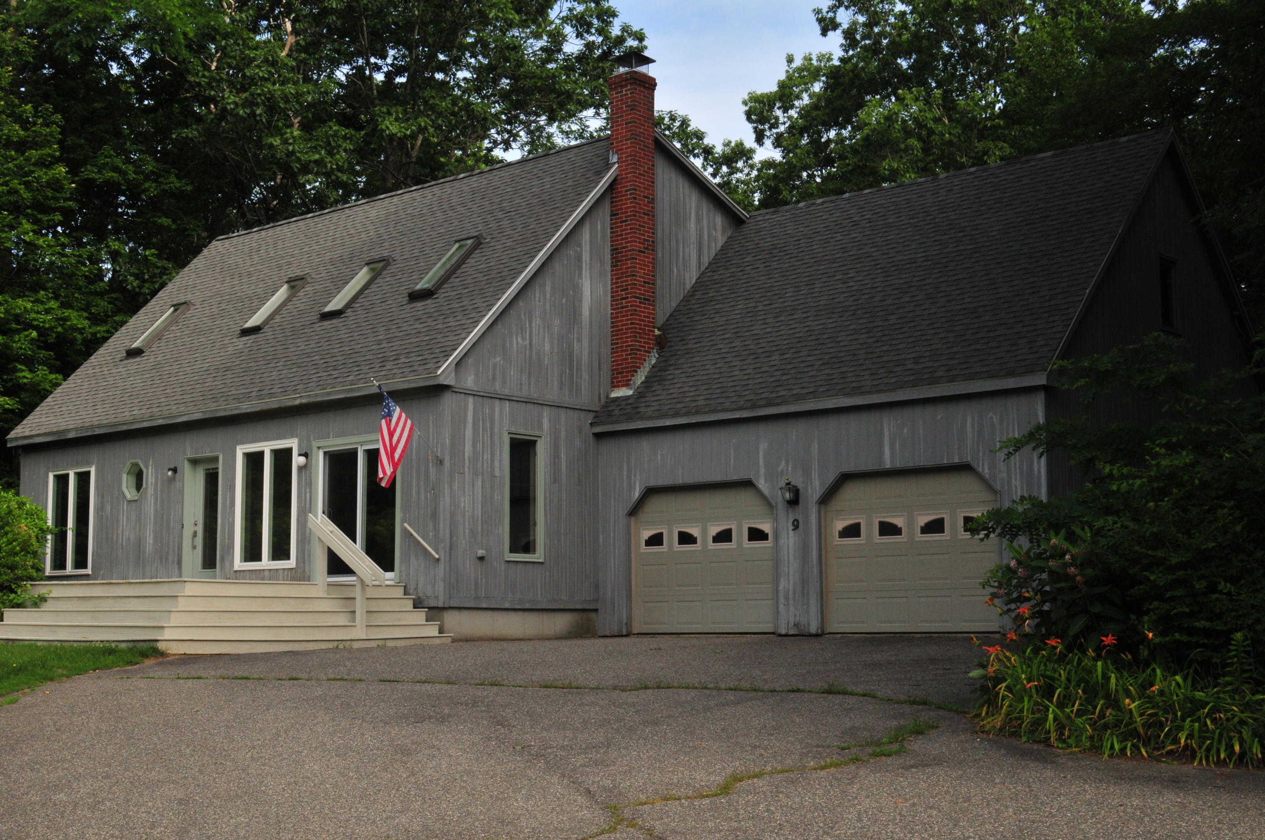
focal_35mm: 48
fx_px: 1684
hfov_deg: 41.2
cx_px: 632
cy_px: 420
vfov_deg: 28.0
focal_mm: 32
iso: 640
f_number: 18
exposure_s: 1/250
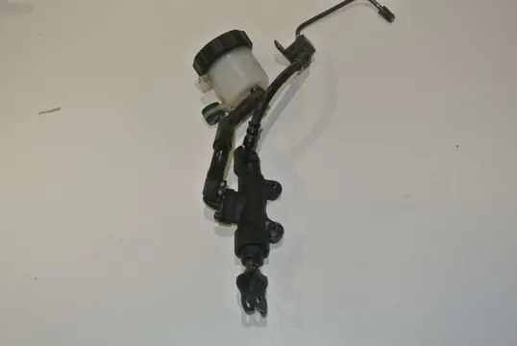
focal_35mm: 42
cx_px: 258
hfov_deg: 46.4
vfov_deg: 32.0
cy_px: 173
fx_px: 604
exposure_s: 1/60
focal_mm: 15.7
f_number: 4.2
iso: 200
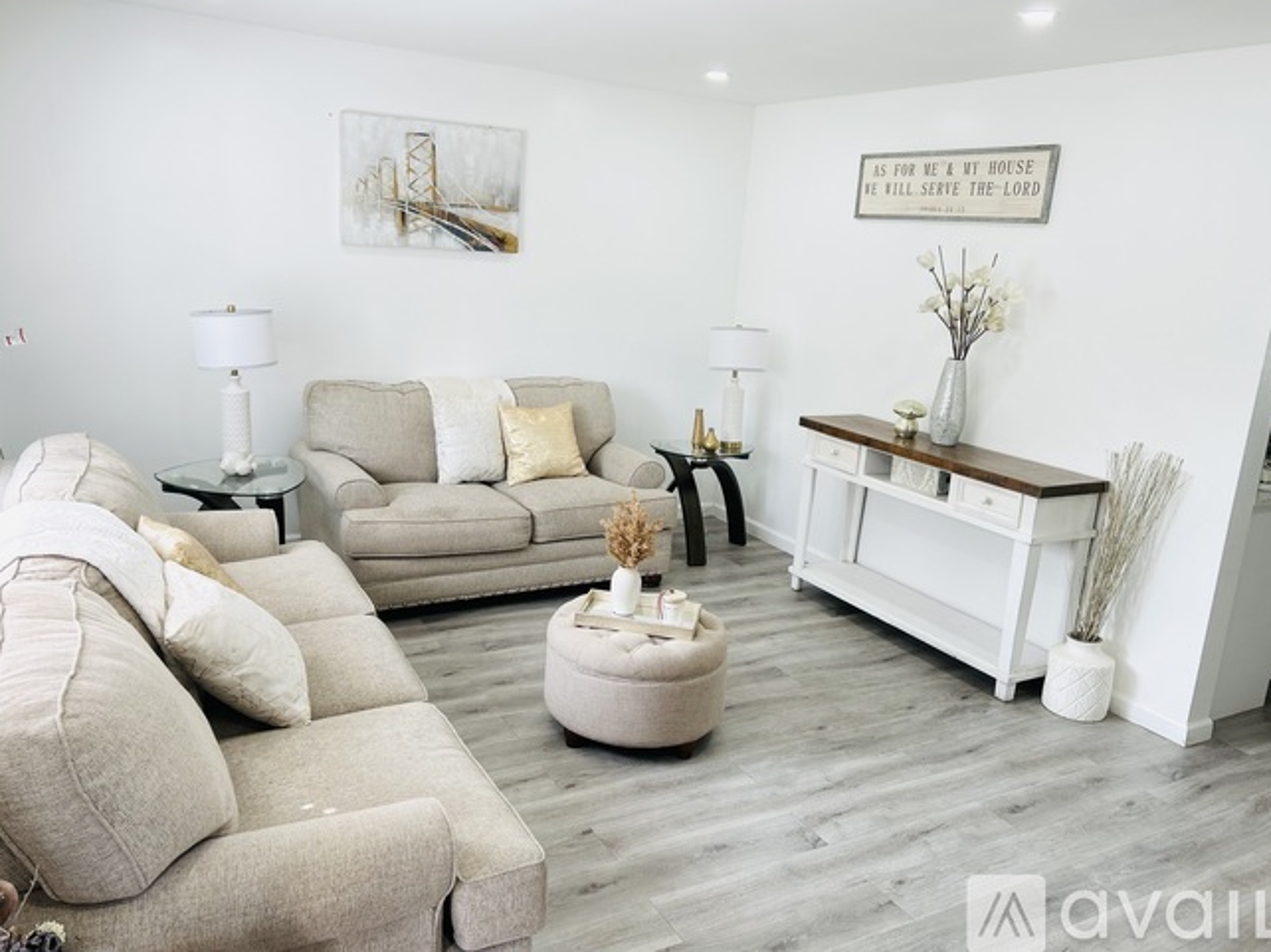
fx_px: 991
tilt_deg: -12.0
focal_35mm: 27
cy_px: 459
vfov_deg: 51.3
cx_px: 627
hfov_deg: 65.3
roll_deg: -4.4
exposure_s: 1/121
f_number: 1.5
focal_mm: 5.7
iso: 40
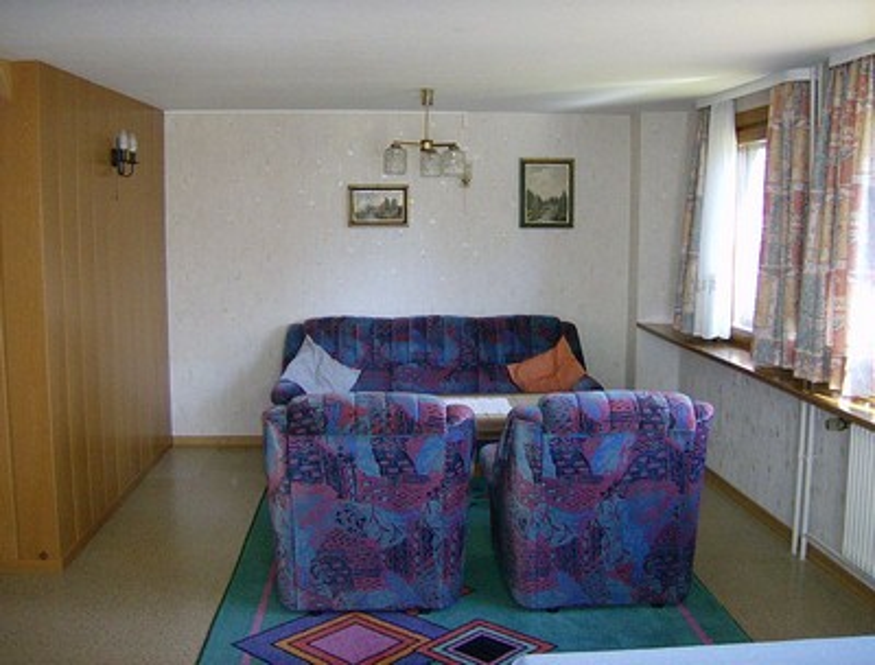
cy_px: 332
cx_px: 438
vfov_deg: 40.0
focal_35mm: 36
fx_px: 914
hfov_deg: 51.1
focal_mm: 6
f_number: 2.8
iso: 200
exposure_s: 1/60
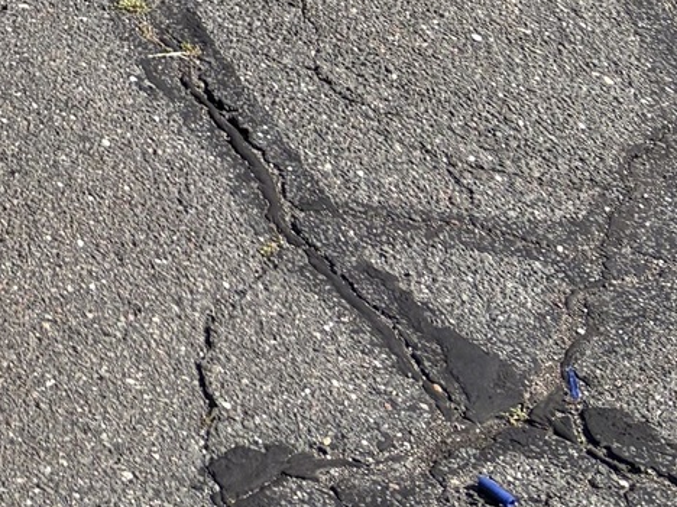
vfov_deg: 9.1
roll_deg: -1.2
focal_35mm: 128
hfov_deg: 14.1
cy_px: -1047
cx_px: -448
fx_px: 2503
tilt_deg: -5.2
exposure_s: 1/2283
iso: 50
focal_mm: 5.96
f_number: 1.6
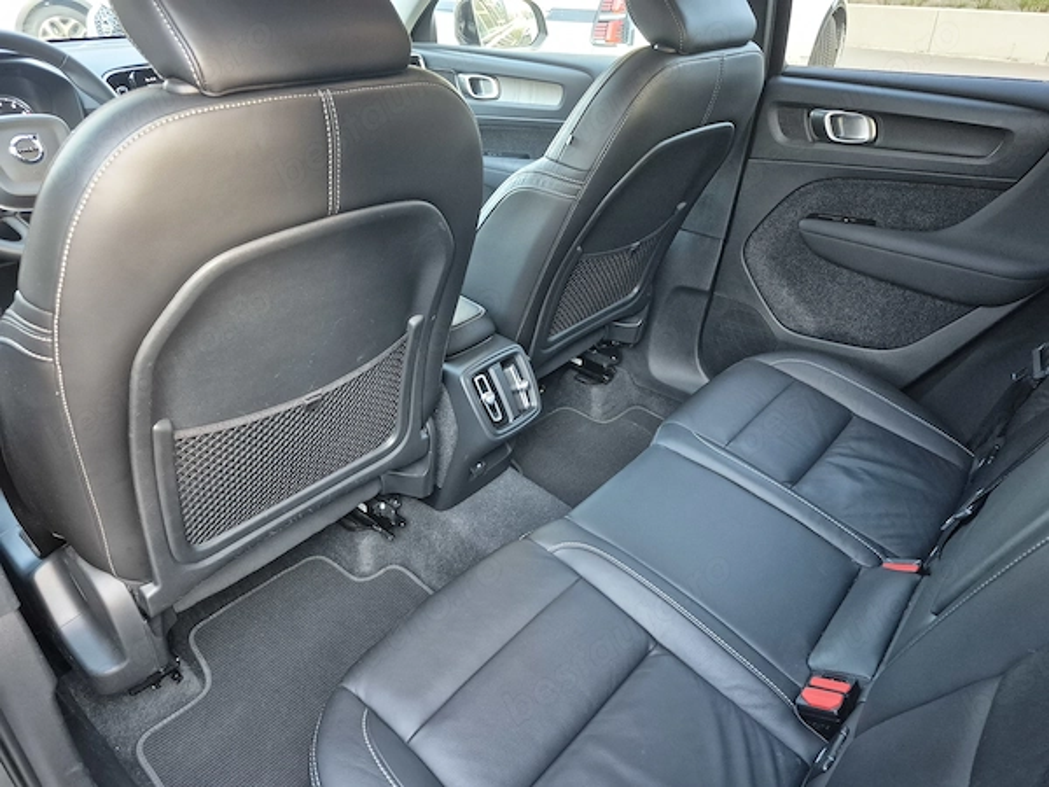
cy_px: 394
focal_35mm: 23
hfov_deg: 73.9
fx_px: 697
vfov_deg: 58.9
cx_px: 524
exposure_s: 1/100
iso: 1250
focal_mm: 5.4
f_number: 1.8
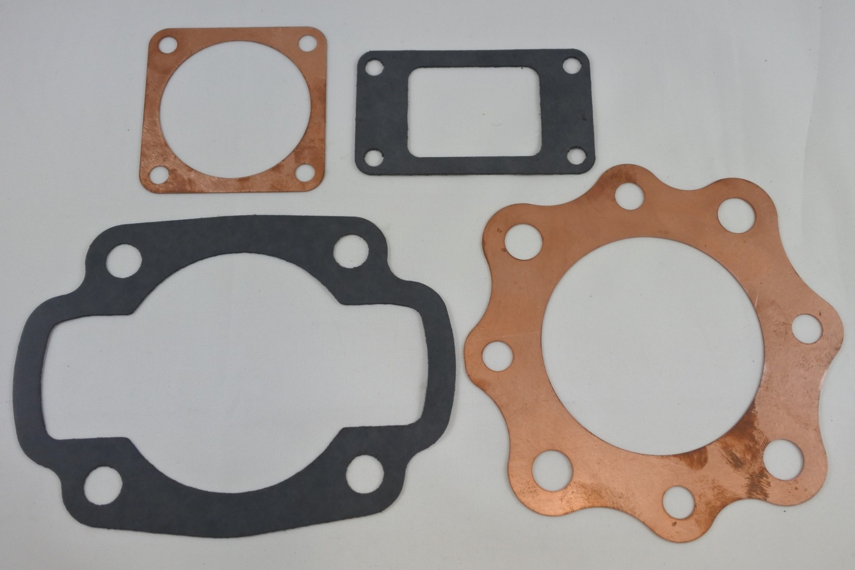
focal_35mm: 36
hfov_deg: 53.1
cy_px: 285
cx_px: 428
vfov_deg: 36.9
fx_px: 855
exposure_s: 1/250
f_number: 4
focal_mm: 13.7
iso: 400
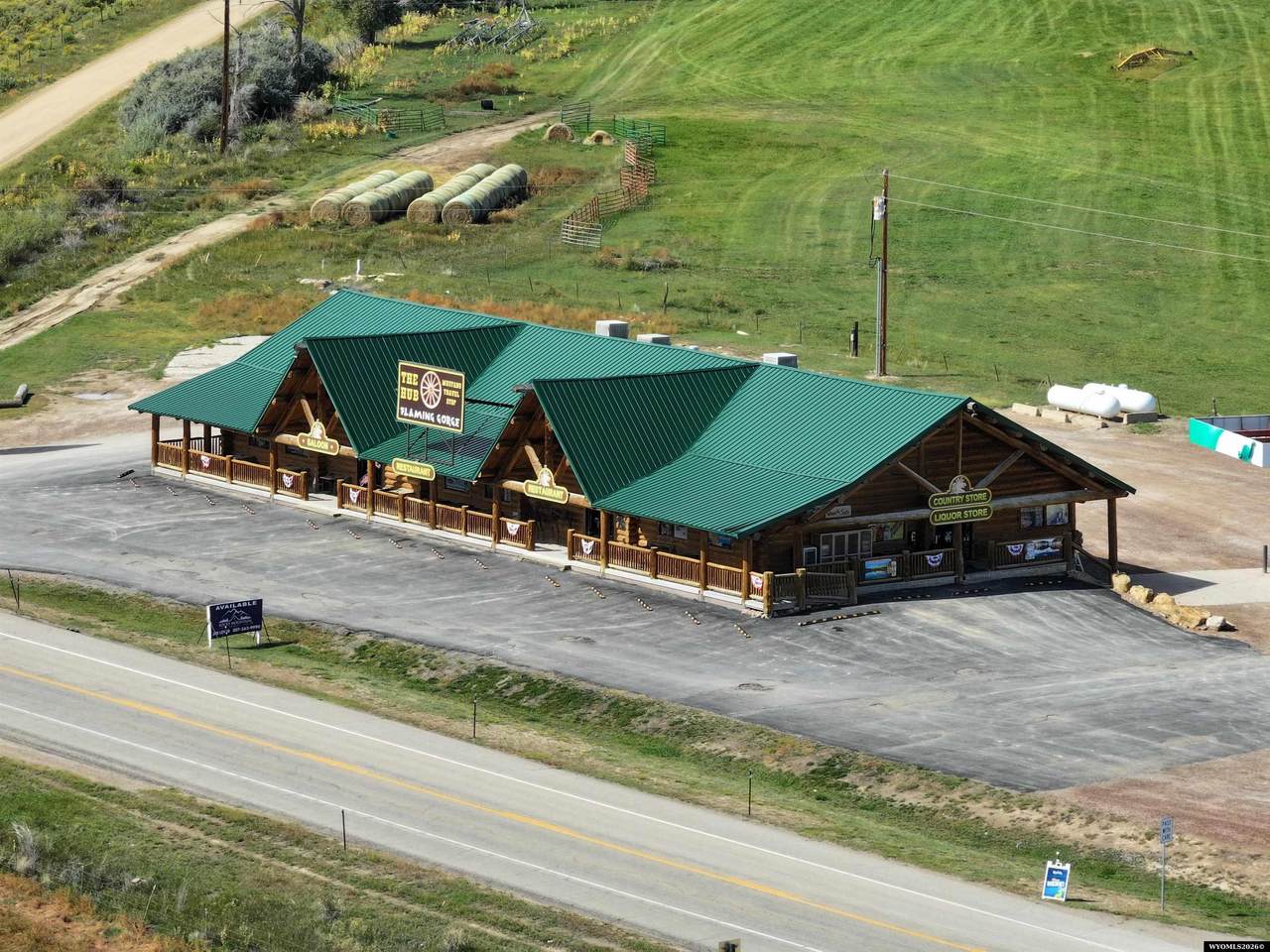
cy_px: 476
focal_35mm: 166
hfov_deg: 11.9
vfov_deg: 8.9
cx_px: 635
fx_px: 6090
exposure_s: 1/400
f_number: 3.4
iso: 100
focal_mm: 30.71
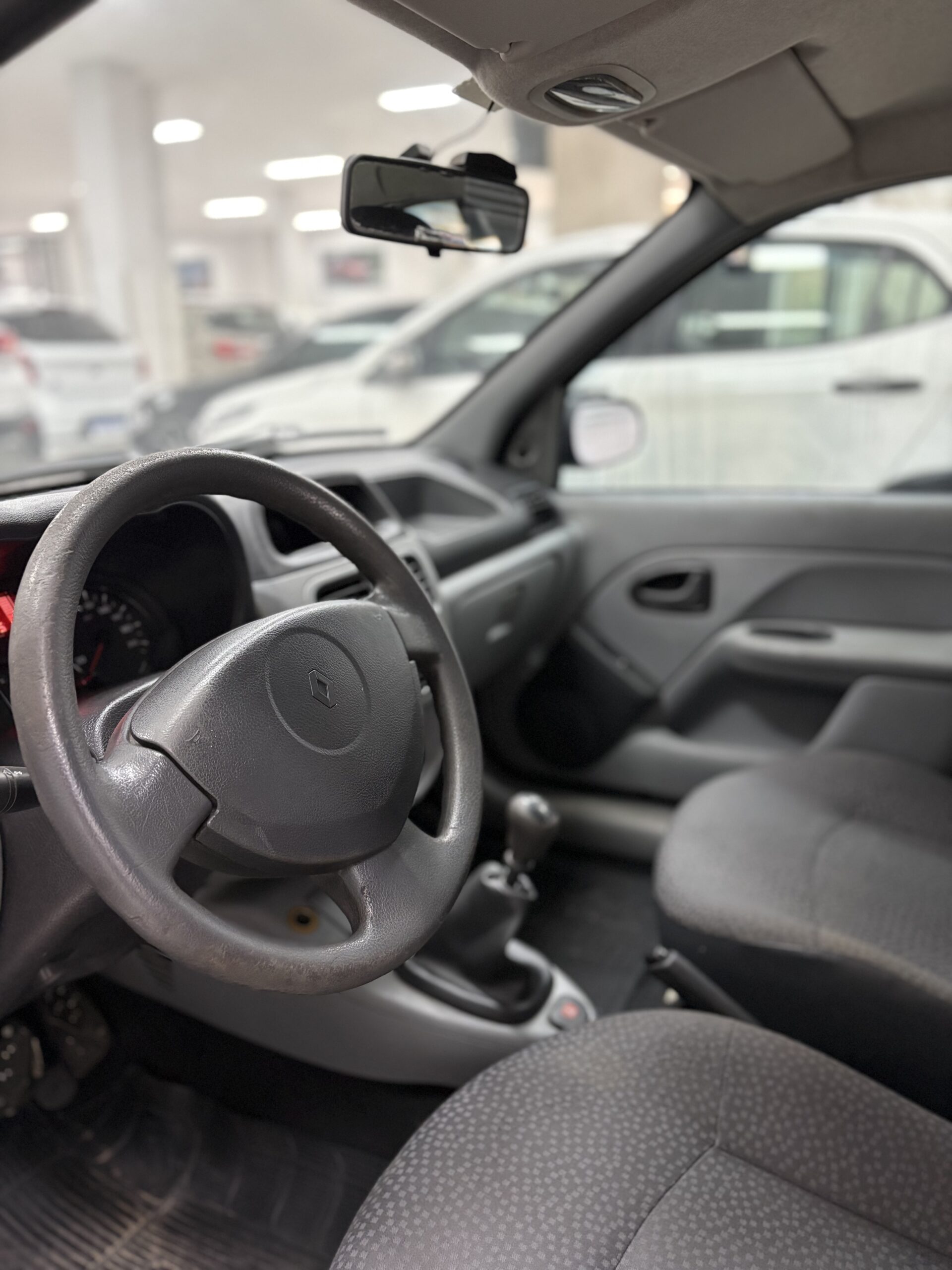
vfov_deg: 67.3
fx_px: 953
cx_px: 476
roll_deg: +0.4
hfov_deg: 53.1
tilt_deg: -16.5
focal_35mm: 26
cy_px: 635
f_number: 1.6
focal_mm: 5.96
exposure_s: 1/60
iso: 400
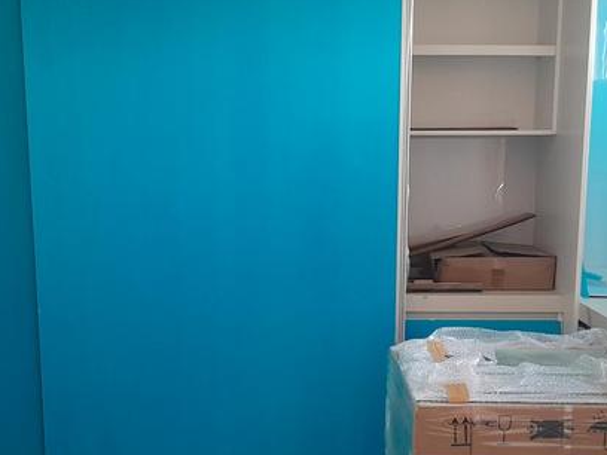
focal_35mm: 51
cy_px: 321
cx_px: 330
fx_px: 894
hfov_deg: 37.5
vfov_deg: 28.3
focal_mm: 3.98
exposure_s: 1/40
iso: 400
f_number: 1.8
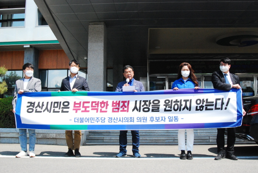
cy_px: 86
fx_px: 258
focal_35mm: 36
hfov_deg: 53.1
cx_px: 129
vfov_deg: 37.0
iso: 1600
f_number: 13
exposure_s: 1/640
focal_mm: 24
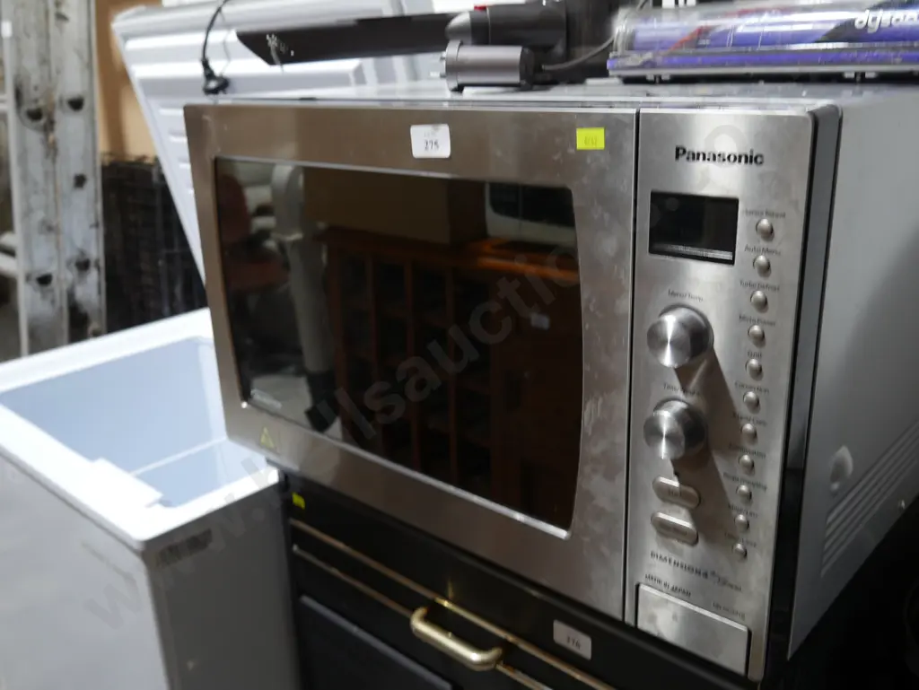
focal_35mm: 32
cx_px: 460
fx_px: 850
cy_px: 345
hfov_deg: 56.8
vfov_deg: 44.2
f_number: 3.6
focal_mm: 16
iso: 400
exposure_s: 1/60
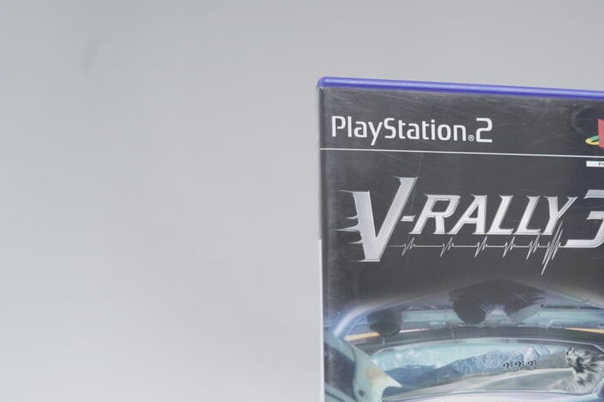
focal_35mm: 56
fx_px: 939
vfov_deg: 23.8
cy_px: 318
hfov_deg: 34.5
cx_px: 487
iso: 640
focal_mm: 33
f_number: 5.6
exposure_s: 1/20
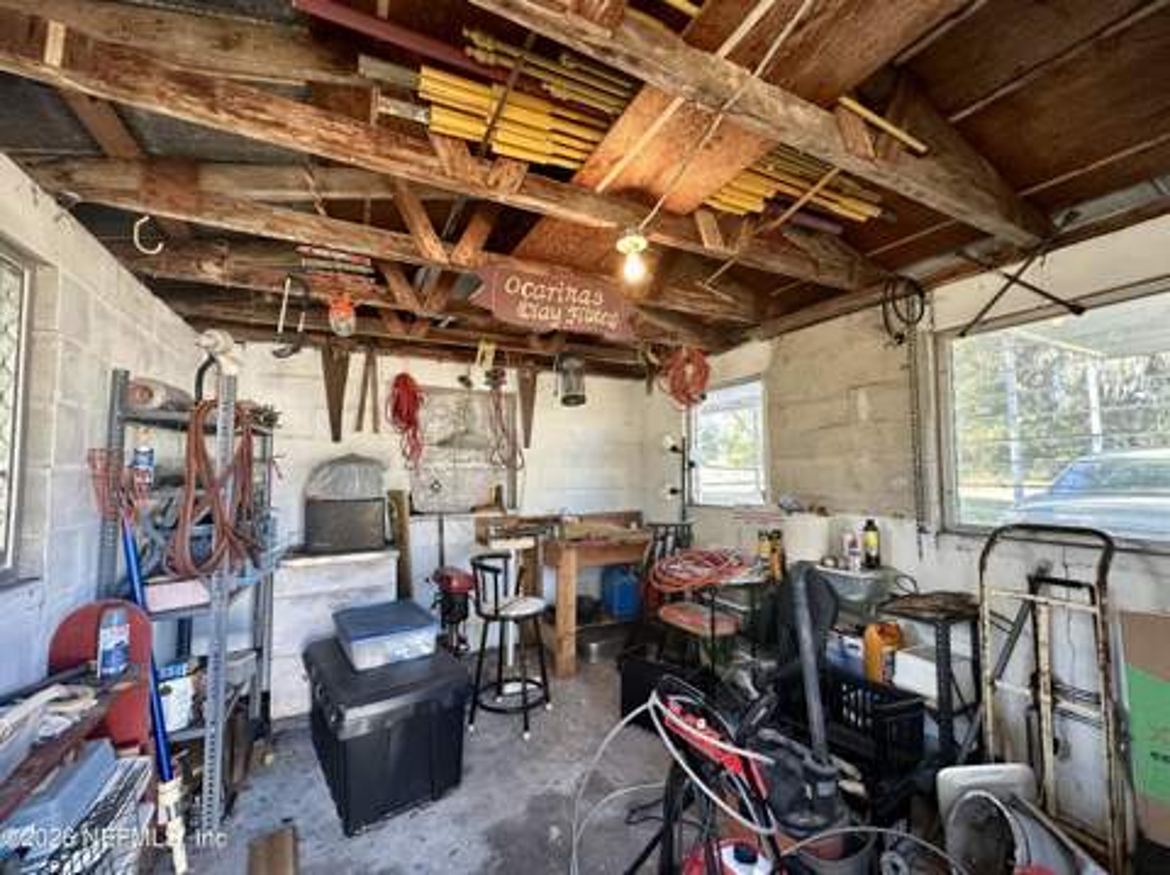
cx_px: 585
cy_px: 438
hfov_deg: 102.1
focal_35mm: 14
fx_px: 473
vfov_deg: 85.6
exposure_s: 1/120
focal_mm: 2.22
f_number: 2.2
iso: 250
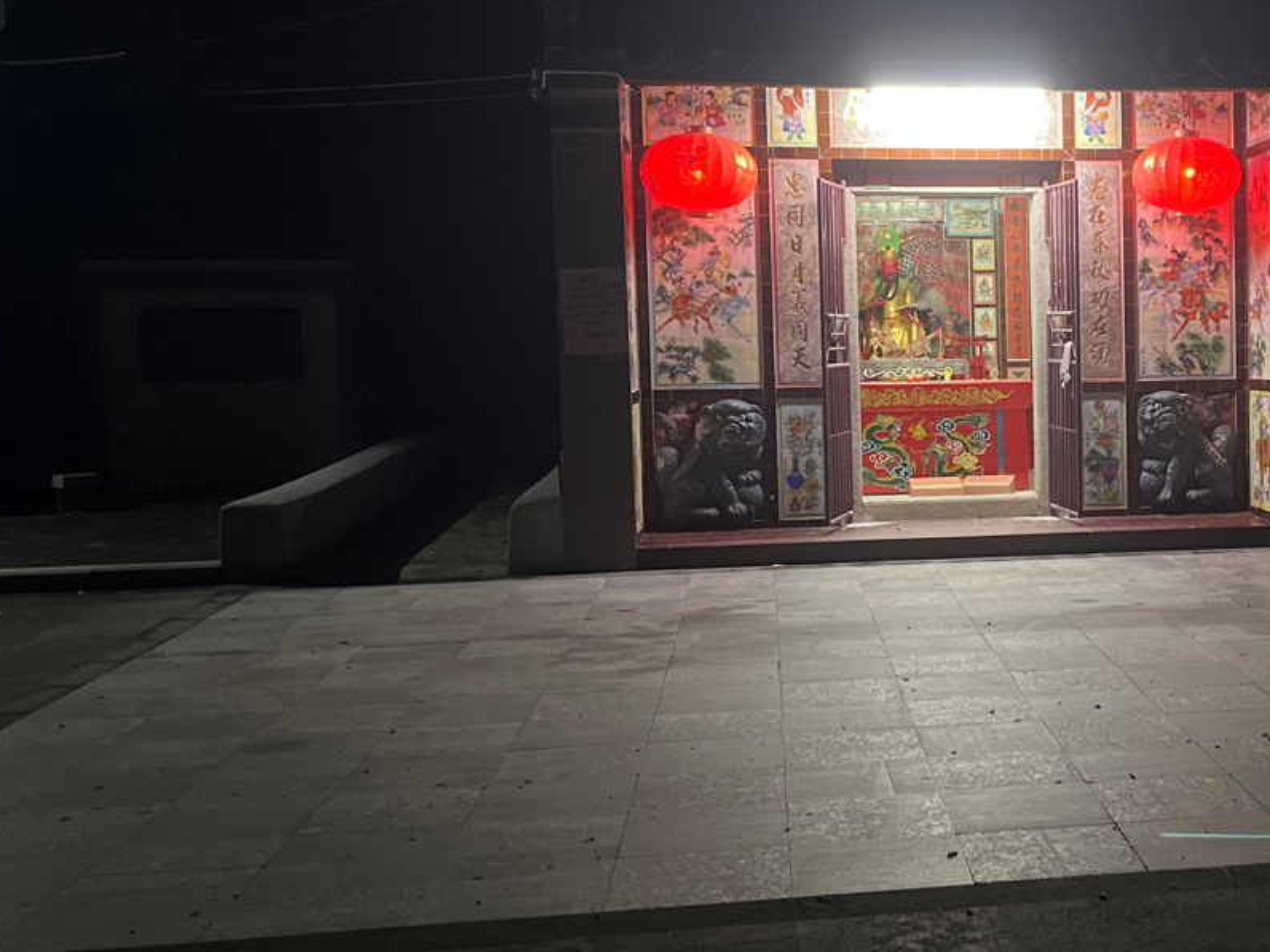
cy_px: 458
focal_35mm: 49
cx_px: 1096
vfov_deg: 29.7
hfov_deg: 36.9
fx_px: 1798
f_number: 1.6
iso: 640
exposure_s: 1/30
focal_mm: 5.1
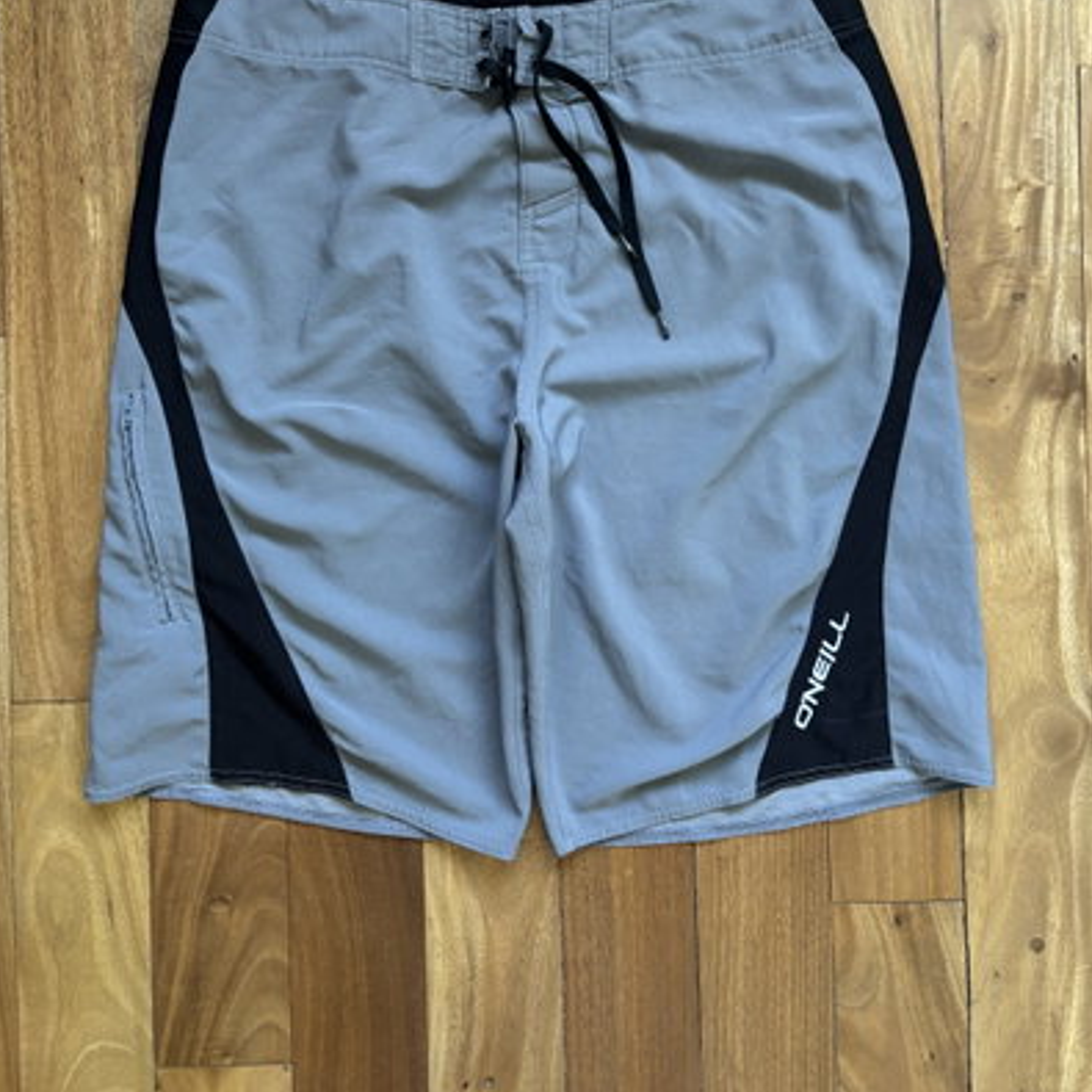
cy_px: 416
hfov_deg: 52.5
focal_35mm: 31
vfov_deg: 52.0
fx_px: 1106
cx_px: 545
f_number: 1.6
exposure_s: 1/60
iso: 200
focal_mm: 5.96
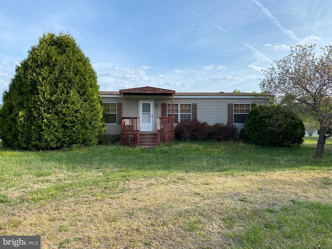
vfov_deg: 53.1
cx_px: 166
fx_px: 249
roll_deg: -0.2
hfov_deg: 67.3
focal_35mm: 26
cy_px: 124
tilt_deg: -6.7
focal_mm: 4.25
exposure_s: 1/1701
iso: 32
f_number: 1.8
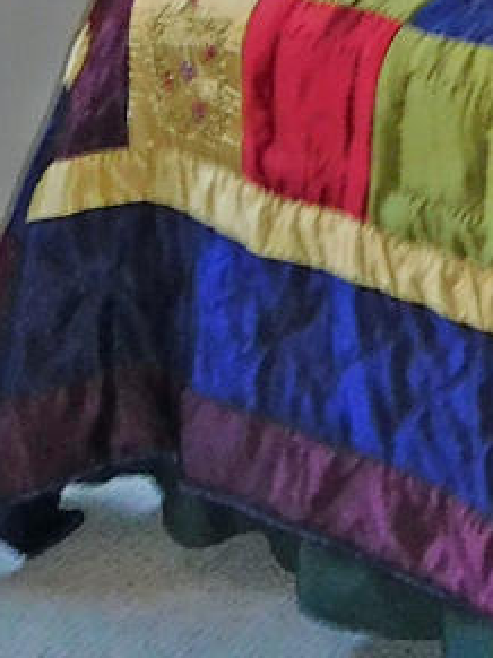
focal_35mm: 172
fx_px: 3269
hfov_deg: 8.6
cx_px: 550
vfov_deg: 10.9
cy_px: -427
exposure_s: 1/30
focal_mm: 4.5
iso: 200
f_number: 3.4
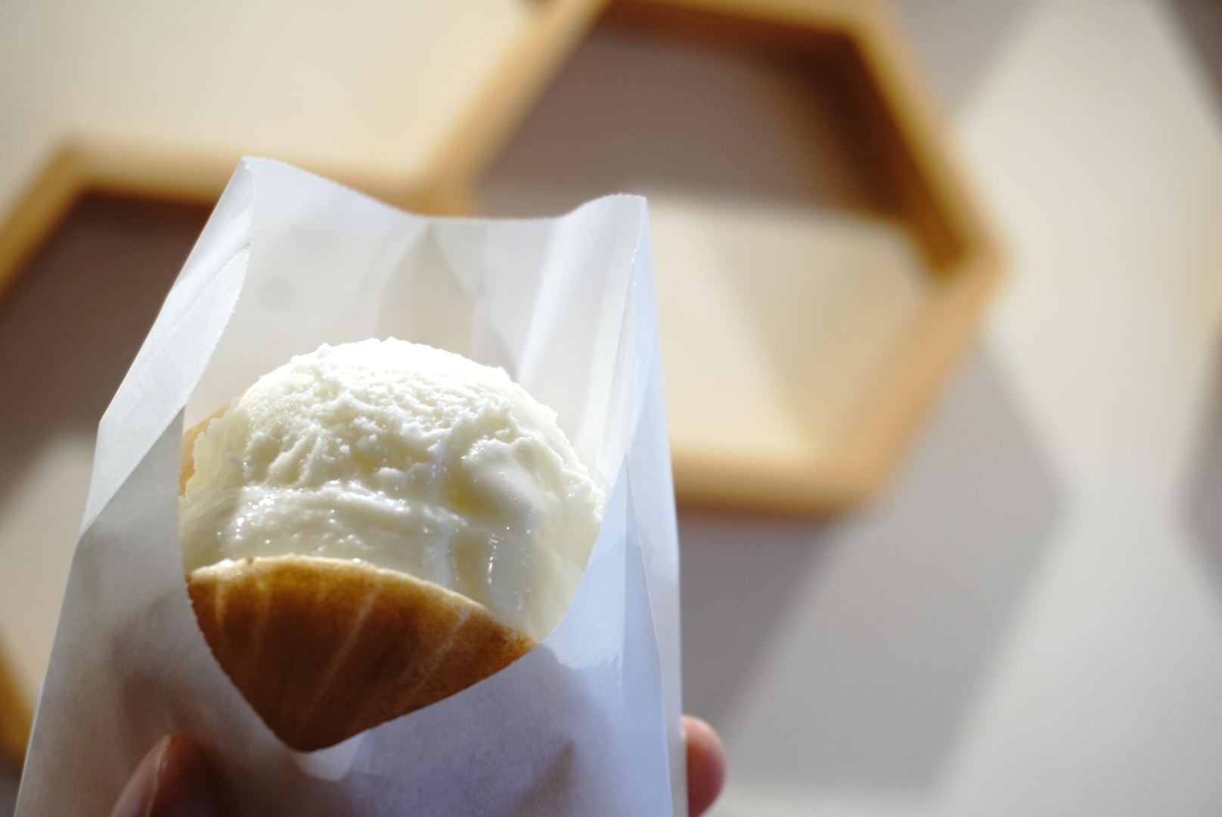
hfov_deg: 35.9
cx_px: 611
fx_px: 1885
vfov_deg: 24.4
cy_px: 408
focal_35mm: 56
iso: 400
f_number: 5.6
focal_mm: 37
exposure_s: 1/60
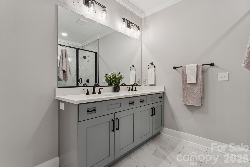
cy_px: 84
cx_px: 125
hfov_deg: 94.0
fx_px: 117
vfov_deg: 71.1
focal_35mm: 17
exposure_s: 1
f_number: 13
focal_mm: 16.8
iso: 100
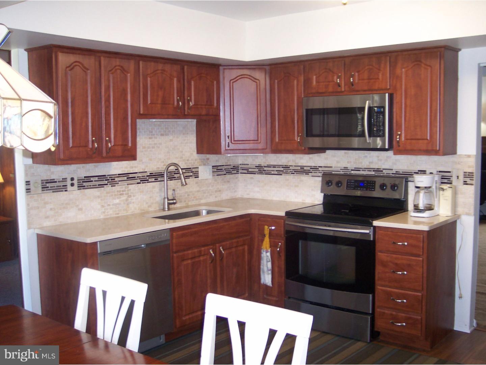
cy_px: 182
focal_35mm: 38
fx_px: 534
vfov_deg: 37.7
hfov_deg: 49.0
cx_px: 243
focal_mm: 8
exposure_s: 1/30
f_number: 2.8
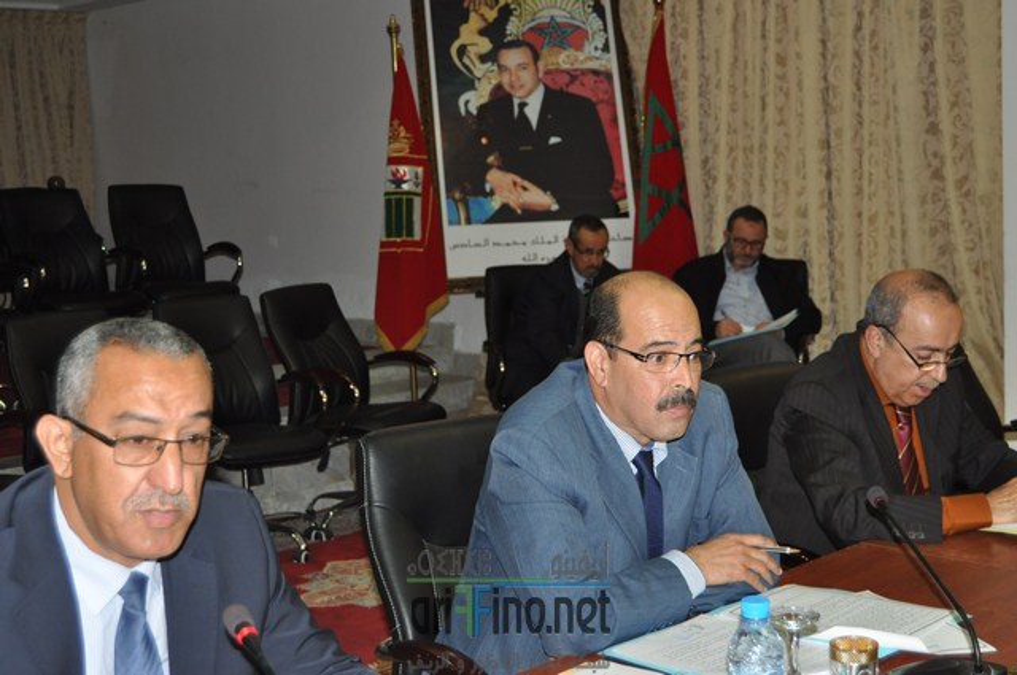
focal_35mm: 51
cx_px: 508
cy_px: 338
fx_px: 1439
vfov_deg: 26.4
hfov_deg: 38.9
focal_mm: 34
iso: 800
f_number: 4.5
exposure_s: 1/60
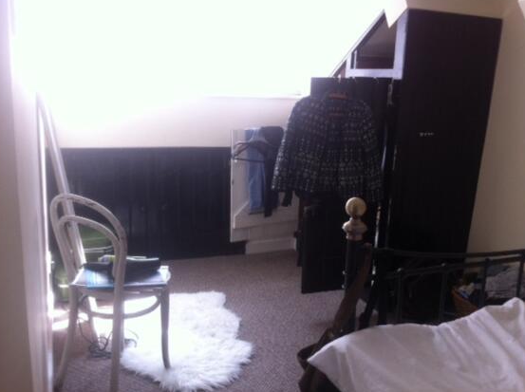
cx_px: 254
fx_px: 560
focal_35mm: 37
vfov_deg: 38.6
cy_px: 201
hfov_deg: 50.2
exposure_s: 1/40
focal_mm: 3.85
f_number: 2.8
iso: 80
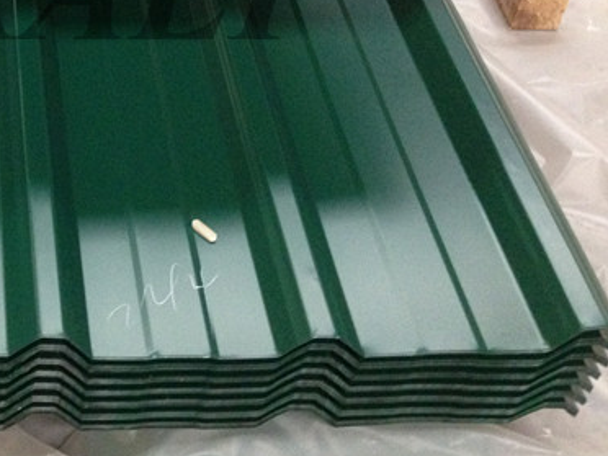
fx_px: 1247
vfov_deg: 20.1
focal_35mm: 71
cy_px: -3
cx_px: 20
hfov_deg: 26.2
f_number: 2.4
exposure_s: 1/20
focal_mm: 4.13
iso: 400
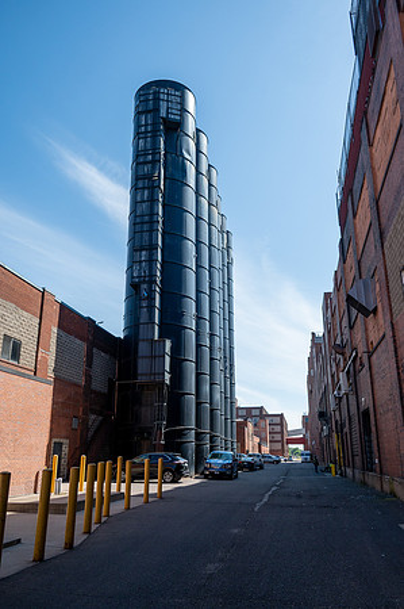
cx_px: 202
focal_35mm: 29
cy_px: 304
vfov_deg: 63.7
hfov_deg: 44.9
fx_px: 489
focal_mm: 29
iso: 800
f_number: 6.3
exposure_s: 1/2500
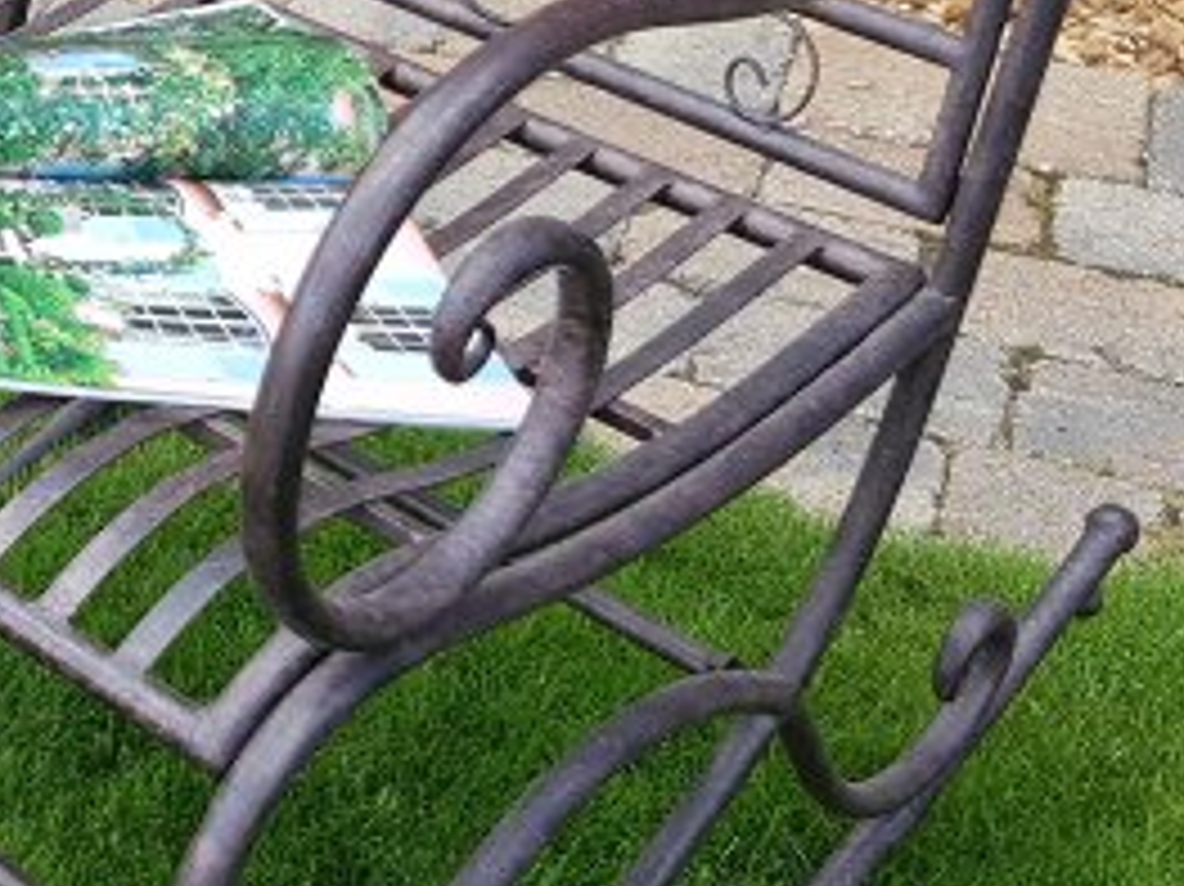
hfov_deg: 22.8
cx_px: -225
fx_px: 2701
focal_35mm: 79
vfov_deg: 18.5
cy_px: 202
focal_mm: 4.2
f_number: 1.7
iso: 40
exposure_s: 1/434
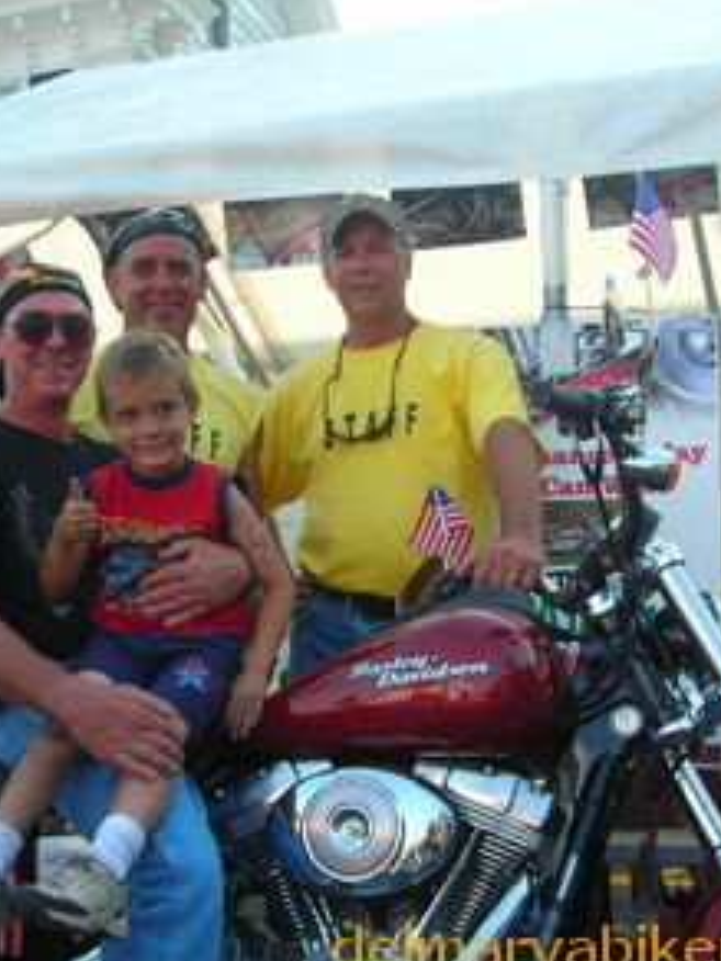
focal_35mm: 52
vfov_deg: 36.8
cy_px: 484
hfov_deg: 27.9
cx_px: 263
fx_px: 1444
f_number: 3.2
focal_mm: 6.3
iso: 50
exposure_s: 1/174
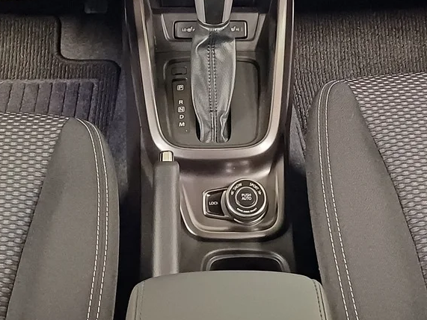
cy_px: -58
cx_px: 229
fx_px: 864
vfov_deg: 19.8
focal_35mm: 70
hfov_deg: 27.8
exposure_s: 1/16.7
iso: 1600
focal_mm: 4.65
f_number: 1.8
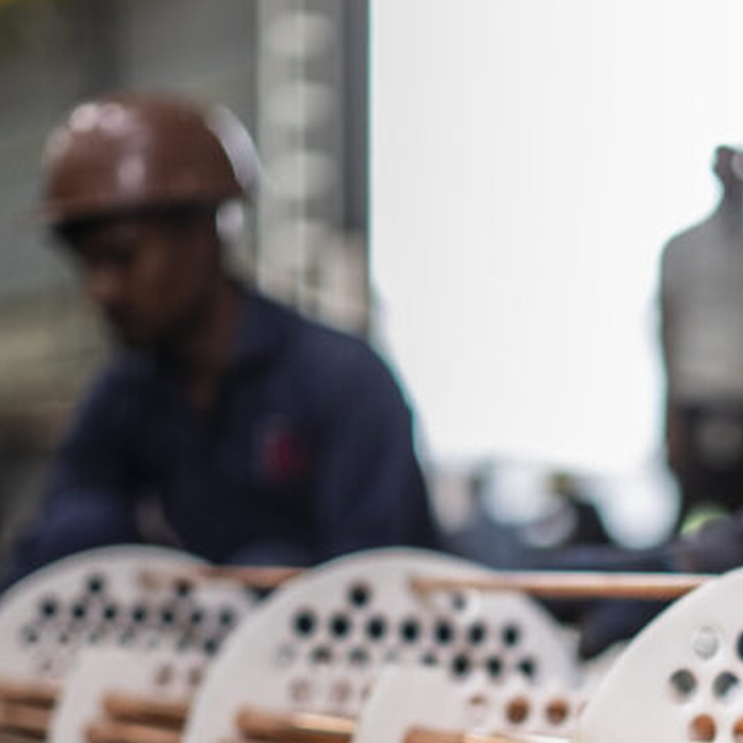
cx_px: 758
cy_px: 704
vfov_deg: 14.1
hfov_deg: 14.1
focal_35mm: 122
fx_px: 2963
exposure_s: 1/640
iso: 1000
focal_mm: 50
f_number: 1.8
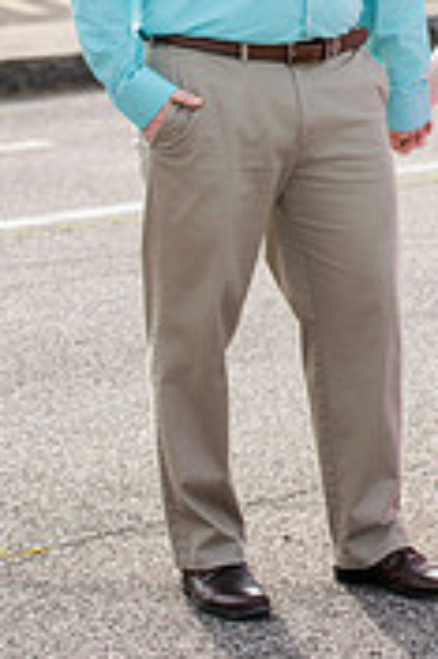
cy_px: -131
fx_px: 3511
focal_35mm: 192
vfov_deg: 10.5
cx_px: 427
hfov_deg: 7.1
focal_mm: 75
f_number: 3.5
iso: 320
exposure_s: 1/2500
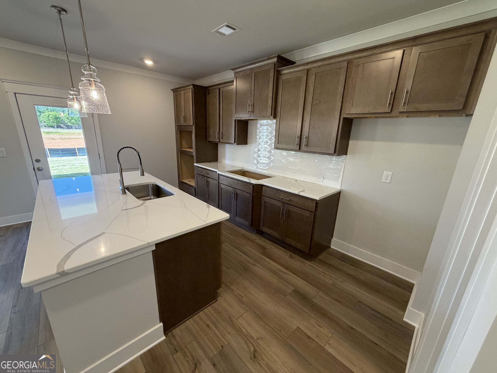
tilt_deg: -14.9
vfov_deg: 85.7
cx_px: 248
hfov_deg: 102.1
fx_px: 201
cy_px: 186
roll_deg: -2.0
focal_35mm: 14
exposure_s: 1/120
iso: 320
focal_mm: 2.22
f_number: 2.2
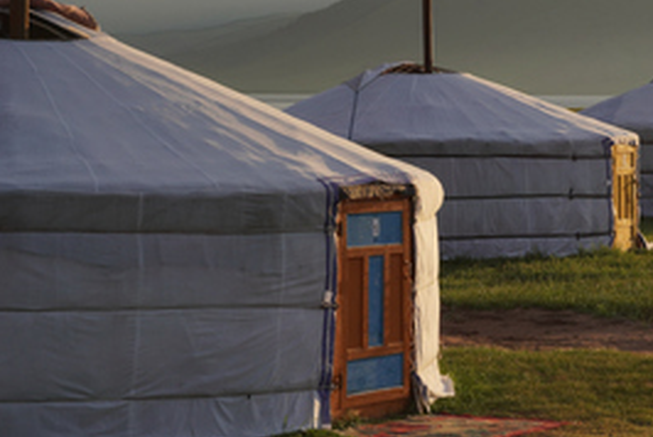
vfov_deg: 9.5
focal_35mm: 145
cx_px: 493
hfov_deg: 14.1
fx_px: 2633
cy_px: 156
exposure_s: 1/60
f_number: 11
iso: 100
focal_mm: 56
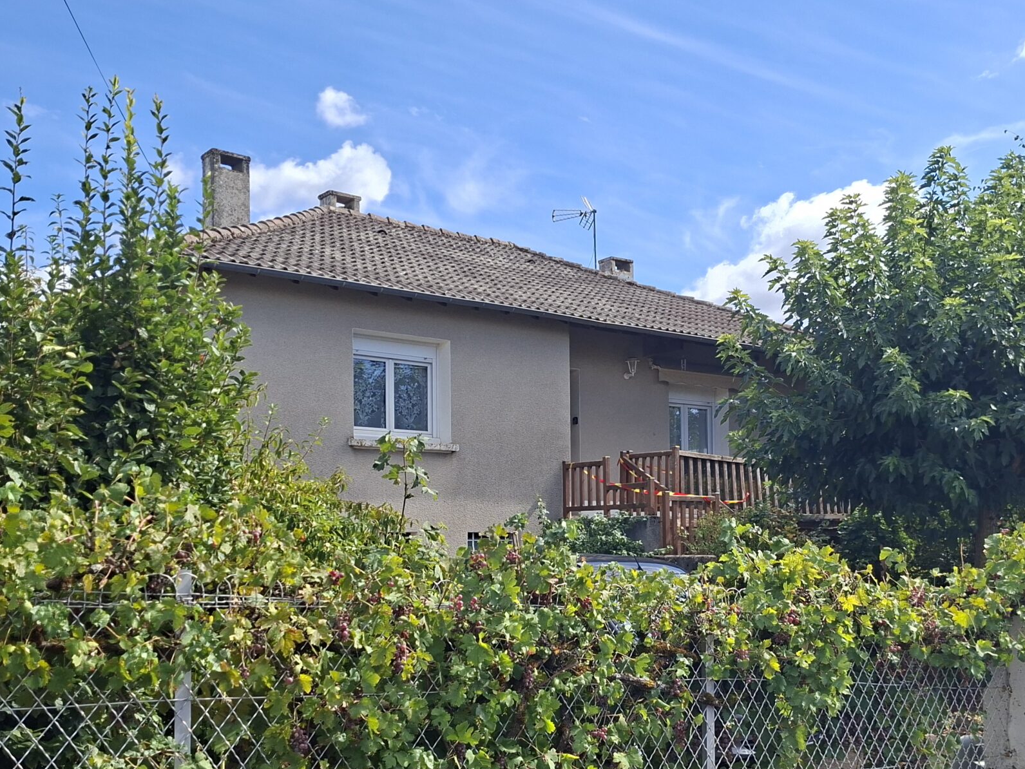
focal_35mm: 37
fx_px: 1096
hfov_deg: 50.0
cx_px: 577
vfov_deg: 38.3
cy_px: 504
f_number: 1.8
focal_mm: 5.54
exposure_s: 1/1783
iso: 50
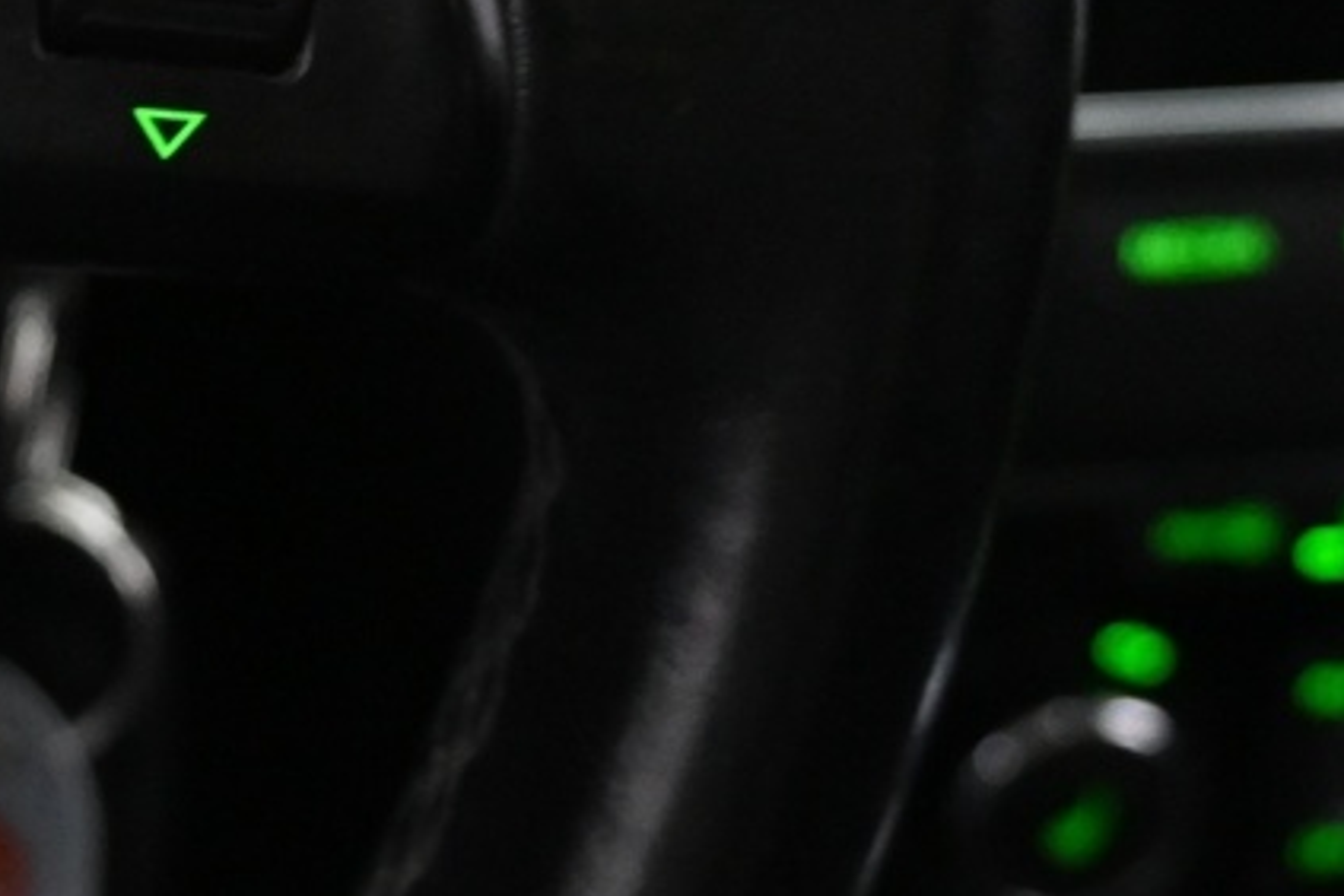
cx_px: 89
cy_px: -54
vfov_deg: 14.6
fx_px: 3434
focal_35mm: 92
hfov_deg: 21.6
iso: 2800
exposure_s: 1/25
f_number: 3.5
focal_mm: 16
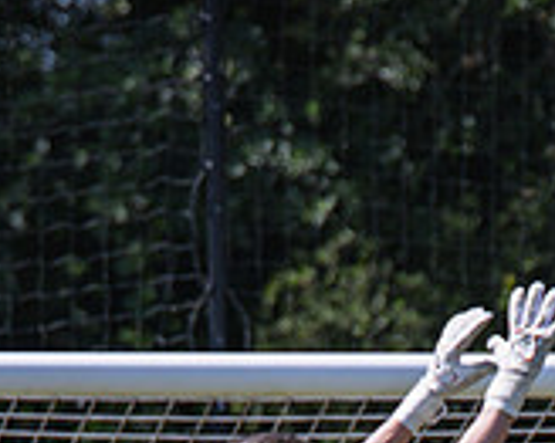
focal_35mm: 495
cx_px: 375
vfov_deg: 3.1
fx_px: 8126
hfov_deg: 3.9
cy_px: 621
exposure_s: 1/2000
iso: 100
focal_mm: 78
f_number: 2.8
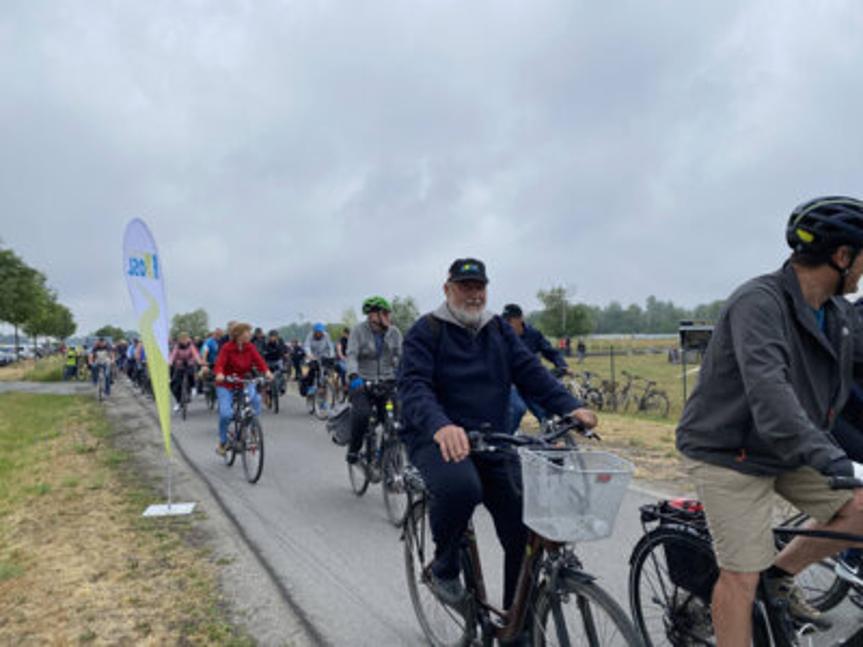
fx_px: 648
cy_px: 324
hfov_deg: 67.3
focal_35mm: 26
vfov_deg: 53.1
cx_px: 432
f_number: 1.8
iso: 32
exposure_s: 1/1838
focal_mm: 4.2
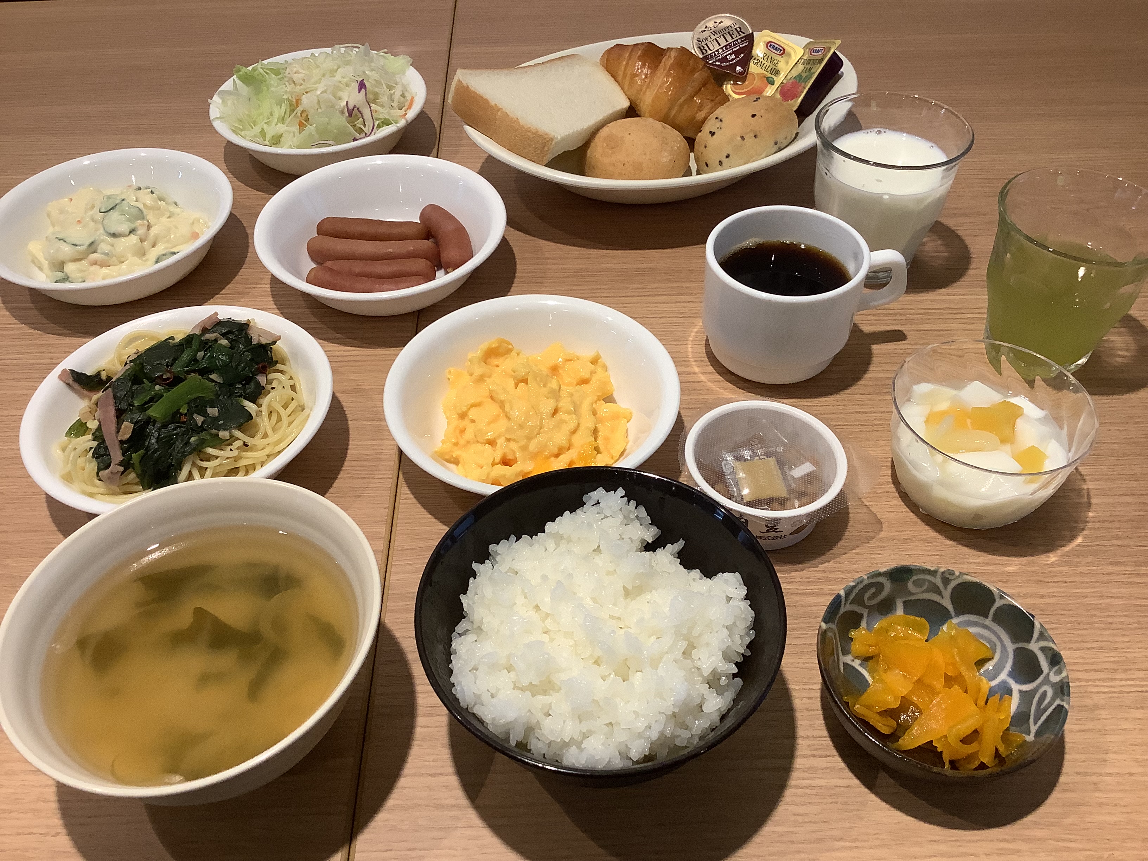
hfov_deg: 58.4
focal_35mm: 31
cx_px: 574
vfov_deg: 45.4
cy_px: 430
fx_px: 1028
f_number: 2.4
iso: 80
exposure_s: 1/100
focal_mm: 3.3
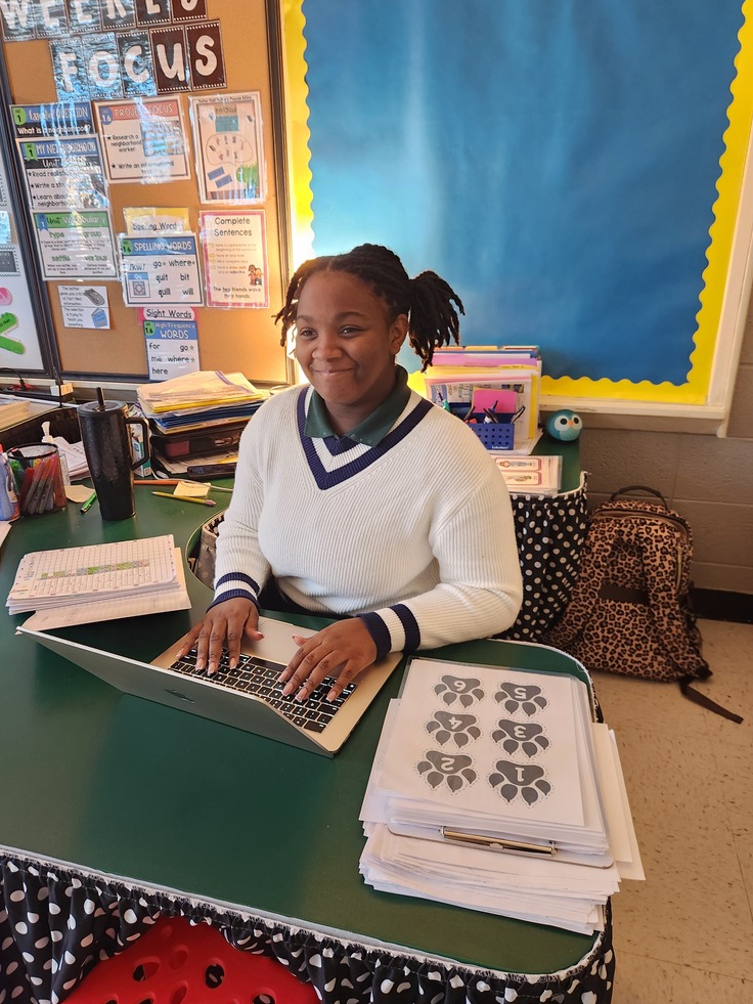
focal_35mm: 24
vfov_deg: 71.6
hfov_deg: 56.8
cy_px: 488
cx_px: 361
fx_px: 696
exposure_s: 1/24
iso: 800
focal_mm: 5.4
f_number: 1.8
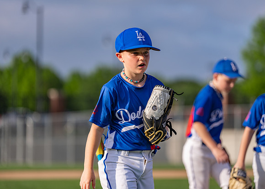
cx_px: 132
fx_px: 1311
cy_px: 94
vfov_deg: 8.3
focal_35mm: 174
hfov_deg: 11.5
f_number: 2.8
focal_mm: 164
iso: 250
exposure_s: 1/5000
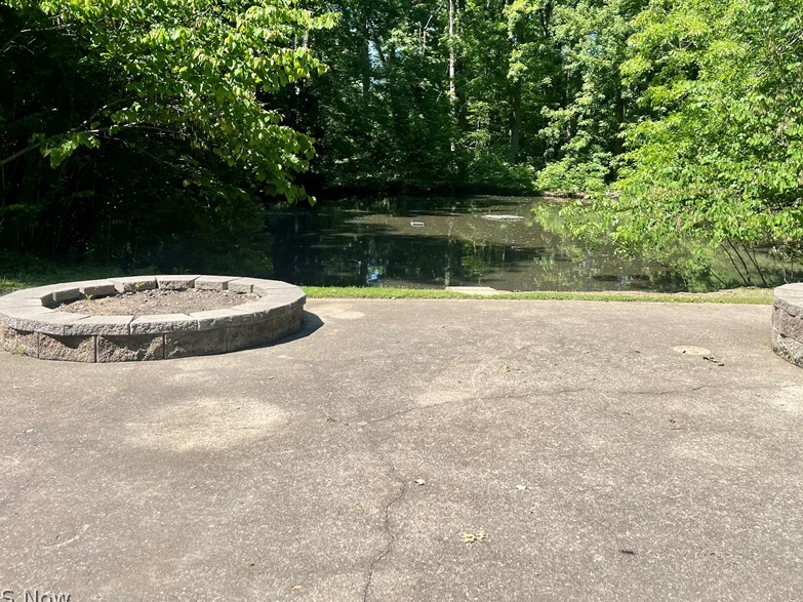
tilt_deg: -4.1
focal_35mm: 34
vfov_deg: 41.4
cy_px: 220
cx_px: 488
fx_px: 789
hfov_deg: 53.5
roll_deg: -1.7
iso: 32
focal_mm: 4.2
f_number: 1.6
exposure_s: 1/1689
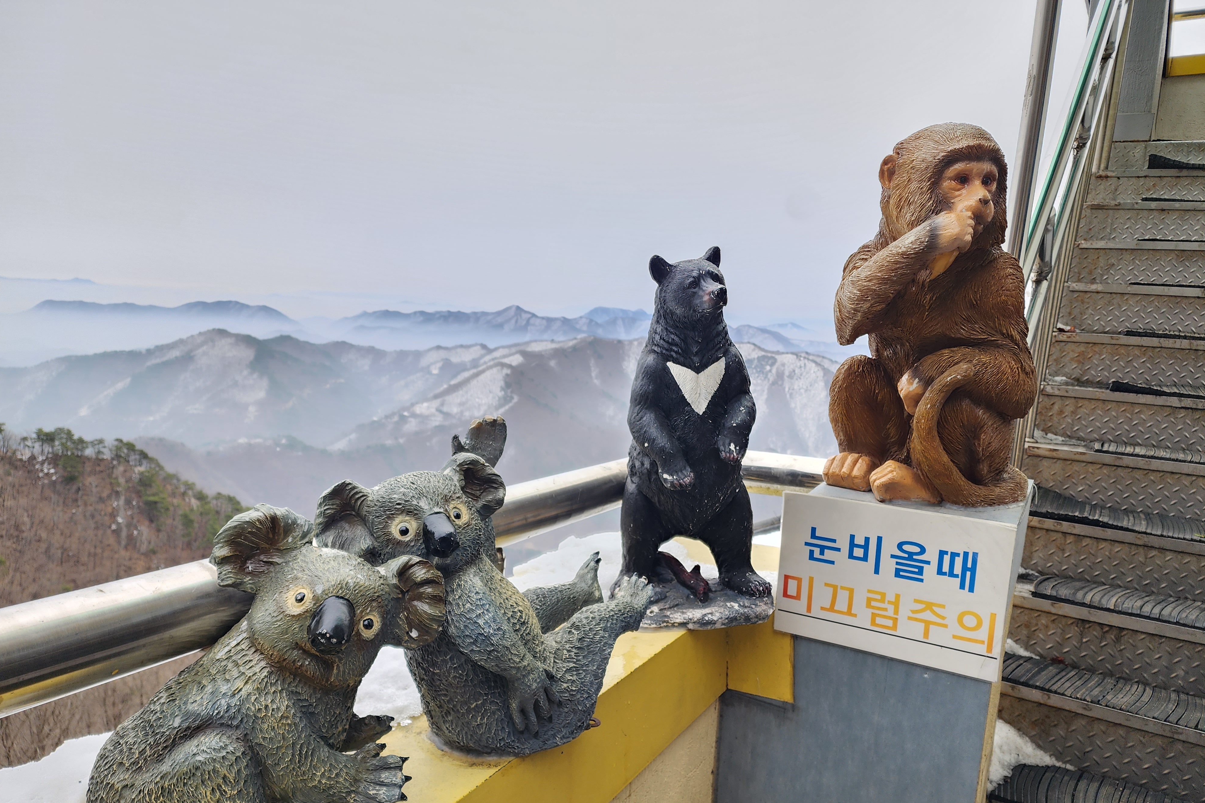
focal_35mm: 24
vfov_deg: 53.0
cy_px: 450
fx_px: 803
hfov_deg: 73.7
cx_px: 601
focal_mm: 6.4
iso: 40
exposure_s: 1/180
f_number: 1.8
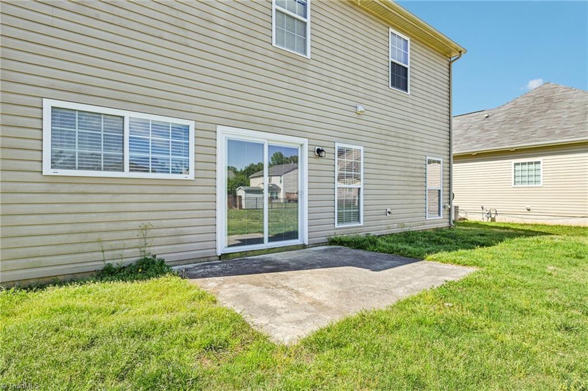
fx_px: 326
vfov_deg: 61.8
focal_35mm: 20
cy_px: 196
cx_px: 294
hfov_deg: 84.0
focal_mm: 20
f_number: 9
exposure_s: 1/320
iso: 200
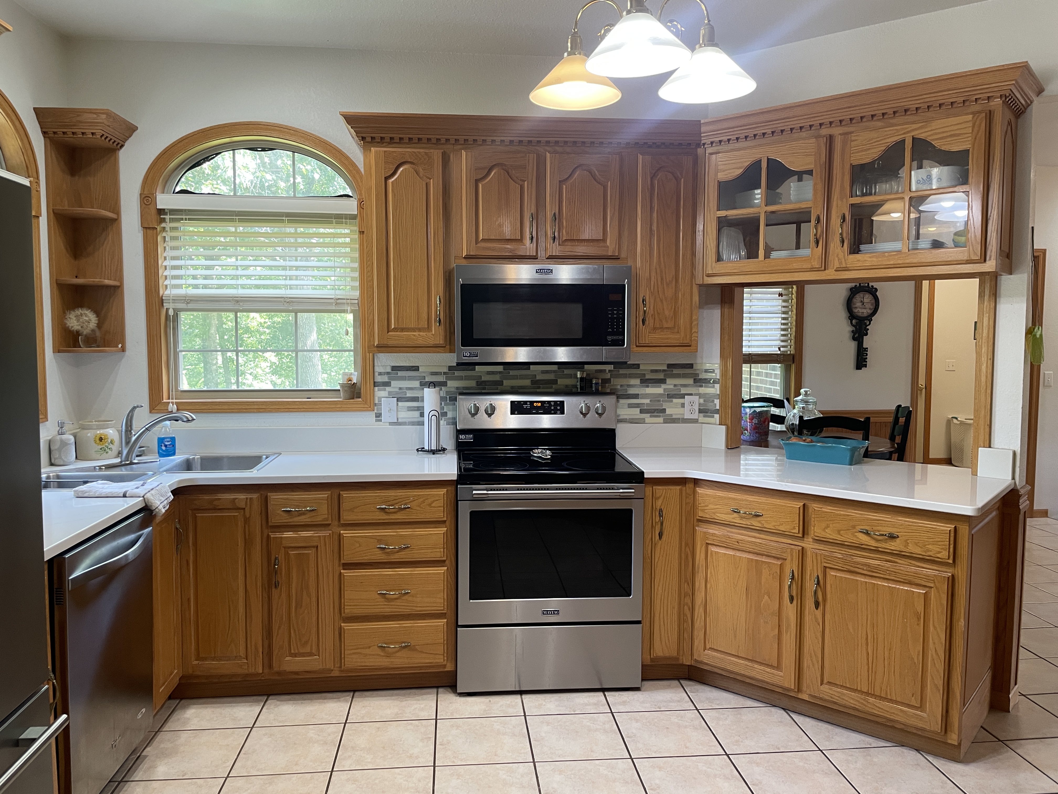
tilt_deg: -3.7
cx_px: 529
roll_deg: +0.5
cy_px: 397
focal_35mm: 26
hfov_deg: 67.3
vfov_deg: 53.1
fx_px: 795
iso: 80
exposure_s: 1/60
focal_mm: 4.2
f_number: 1.6
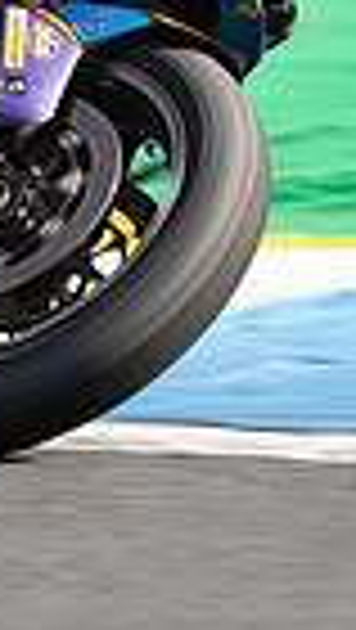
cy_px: -187
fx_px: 28979
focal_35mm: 1731
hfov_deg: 0.7
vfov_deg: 1.2
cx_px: -347
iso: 50
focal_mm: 400
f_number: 2.8
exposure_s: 1/500
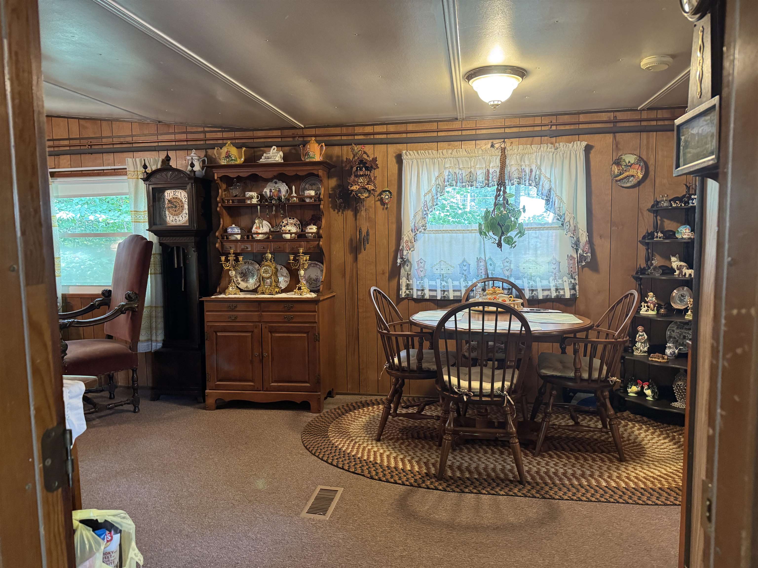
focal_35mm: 24
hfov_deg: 71.6
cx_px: 379
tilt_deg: -5.0
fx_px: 526
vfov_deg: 56.8
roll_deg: +1.0
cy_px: 284
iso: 500
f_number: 1.78
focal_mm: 6.76
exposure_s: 1/60
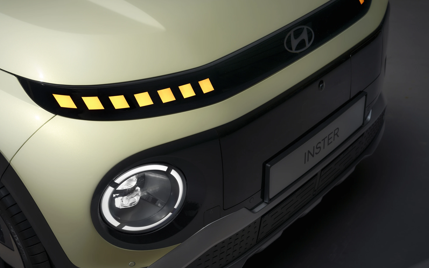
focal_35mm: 53
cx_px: 212
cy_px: 132
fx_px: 620
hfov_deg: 38.2
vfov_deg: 24.4
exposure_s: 1/5
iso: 50
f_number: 5.6
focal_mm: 51
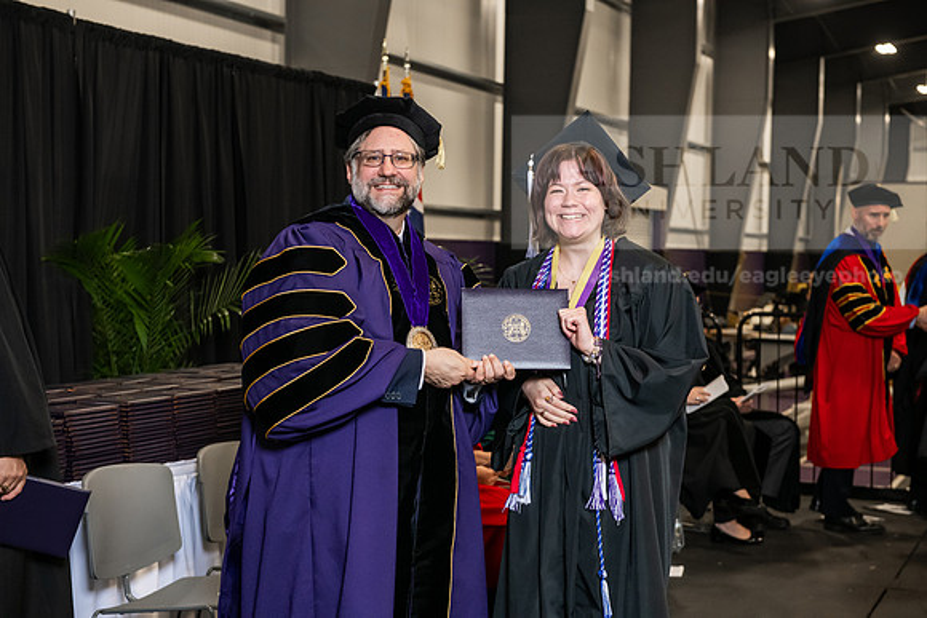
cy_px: 309
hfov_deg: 32.4
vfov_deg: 21.9
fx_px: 1597
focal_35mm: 62
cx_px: 464
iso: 2500
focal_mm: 62
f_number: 5
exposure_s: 1/200
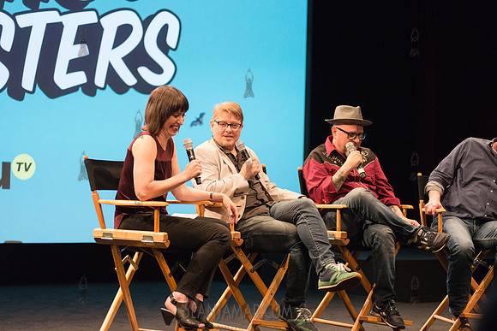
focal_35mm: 80
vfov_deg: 17.1
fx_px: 1105
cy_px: 166
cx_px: 248
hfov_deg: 25.4
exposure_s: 1/200
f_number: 3.2
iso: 4000
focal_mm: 80
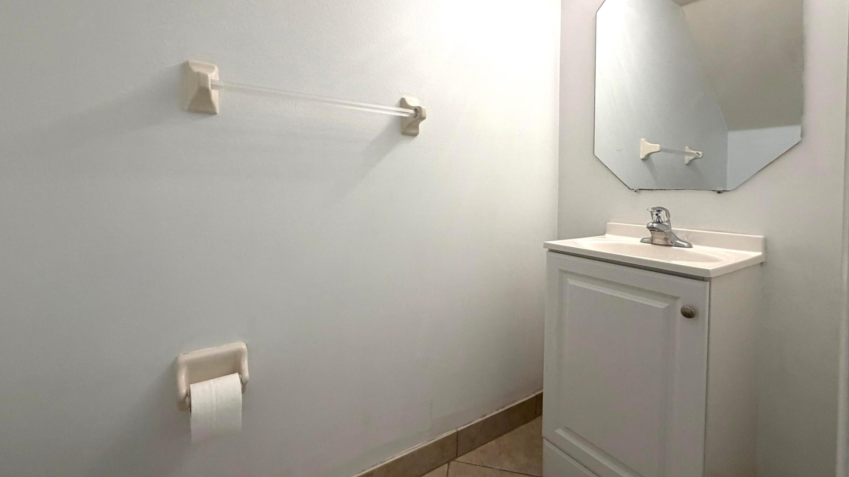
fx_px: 360
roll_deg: +0.6
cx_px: 410
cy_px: 189
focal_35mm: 16
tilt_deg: -0.4
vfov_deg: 66.4
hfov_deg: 99.3
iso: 160
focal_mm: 2.22
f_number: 2.2
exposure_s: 1/120
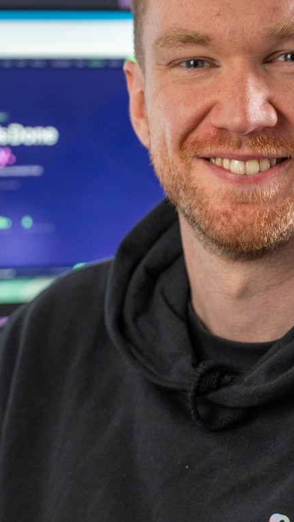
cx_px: 153
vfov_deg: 16.0
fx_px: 1862
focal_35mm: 134
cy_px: 313
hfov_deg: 9.0
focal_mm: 55.1
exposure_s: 1/250
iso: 800
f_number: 2.8
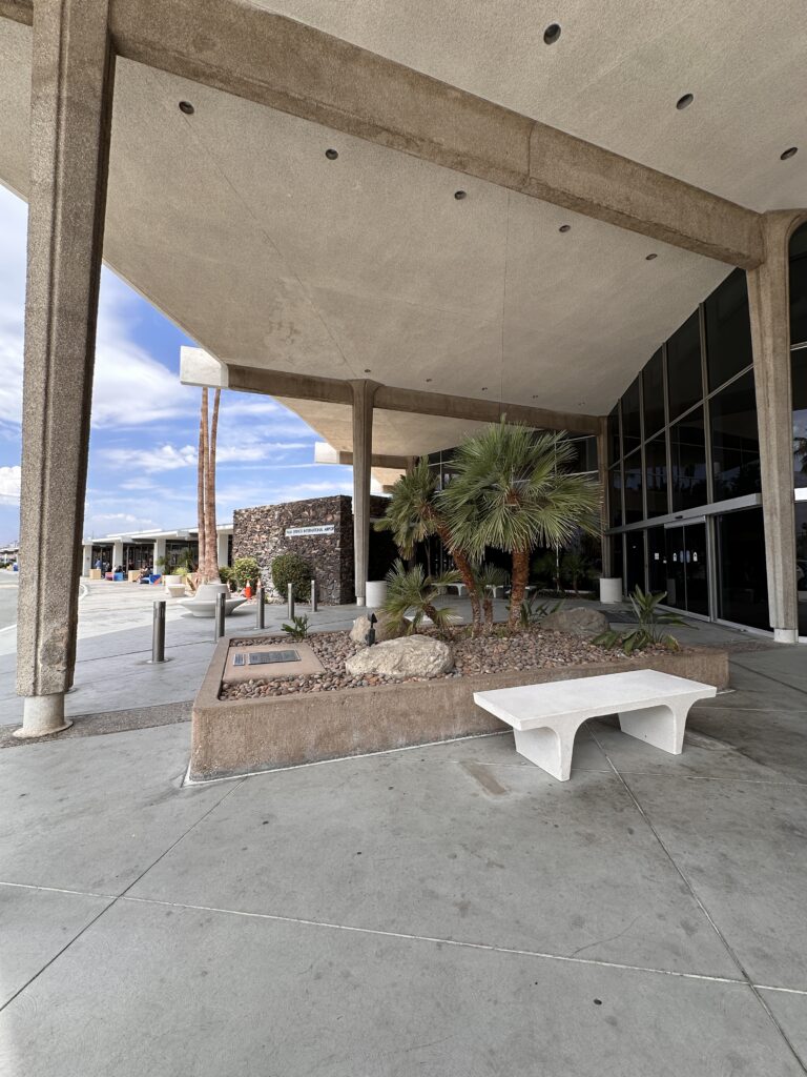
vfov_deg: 102.1
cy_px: 538
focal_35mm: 14
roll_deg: -1.1
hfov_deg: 85.7
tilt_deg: +3.6
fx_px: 435
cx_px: 404
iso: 40
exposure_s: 1/629
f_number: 2.2
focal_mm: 2.22
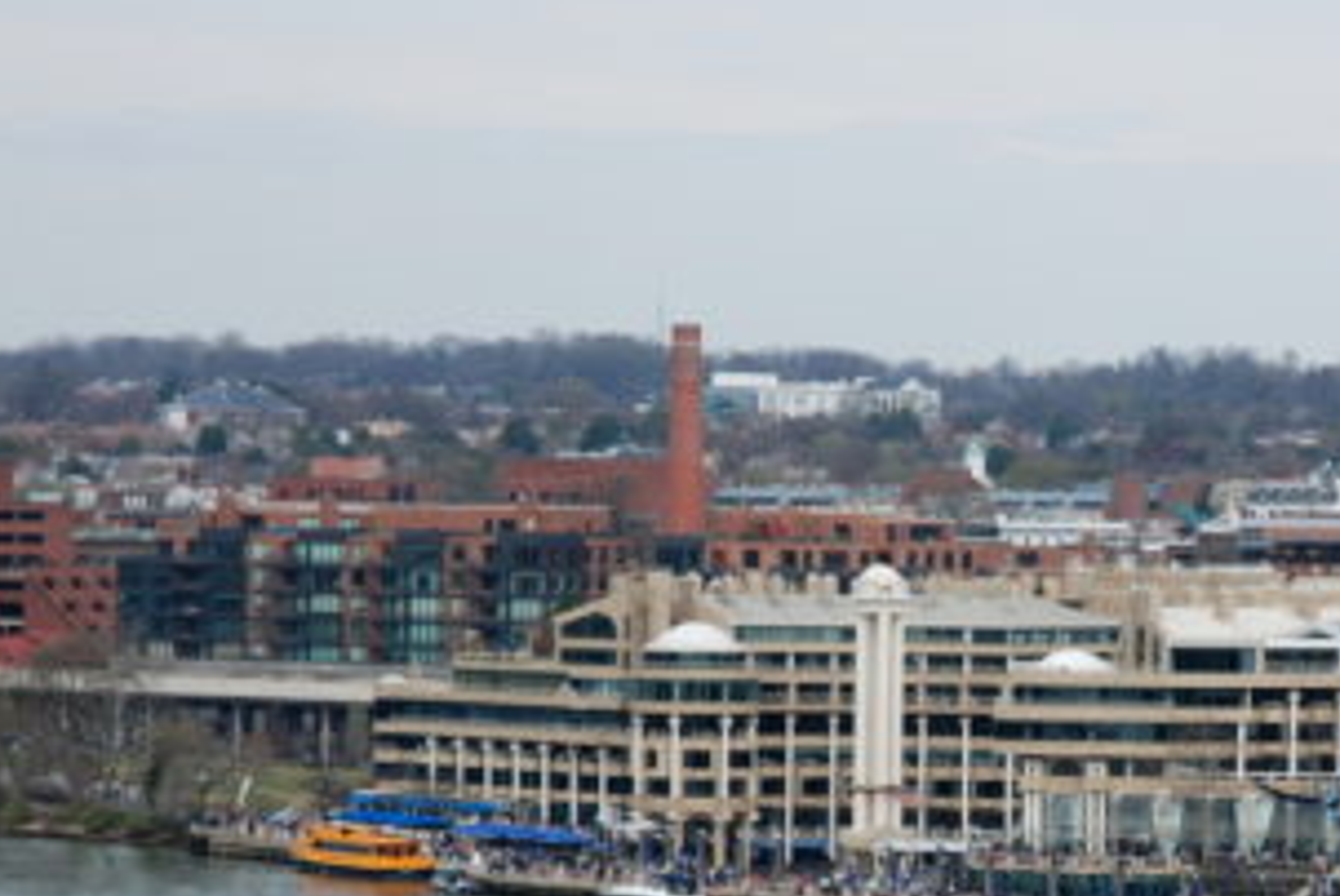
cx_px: 1016
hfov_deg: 11.8
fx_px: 6483
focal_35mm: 174
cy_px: 730
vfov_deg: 7.9
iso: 100
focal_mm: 70
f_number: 10
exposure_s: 1/125
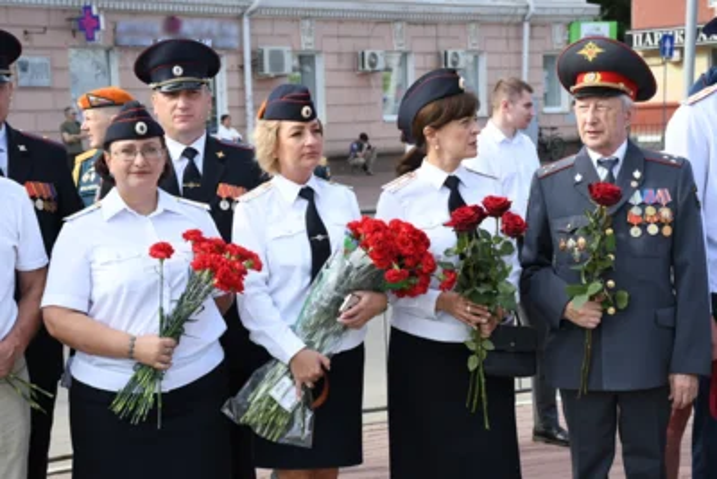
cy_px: 240
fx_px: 1554
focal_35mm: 78
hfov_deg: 26.0
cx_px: 358
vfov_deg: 17.5
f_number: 8
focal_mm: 52
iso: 250
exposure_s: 1/250
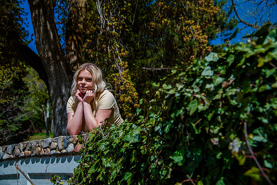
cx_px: 138
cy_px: 92
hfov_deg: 44.5
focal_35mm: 44
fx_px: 338
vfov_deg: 30.5
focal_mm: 44
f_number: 5
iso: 125
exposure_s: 1/400
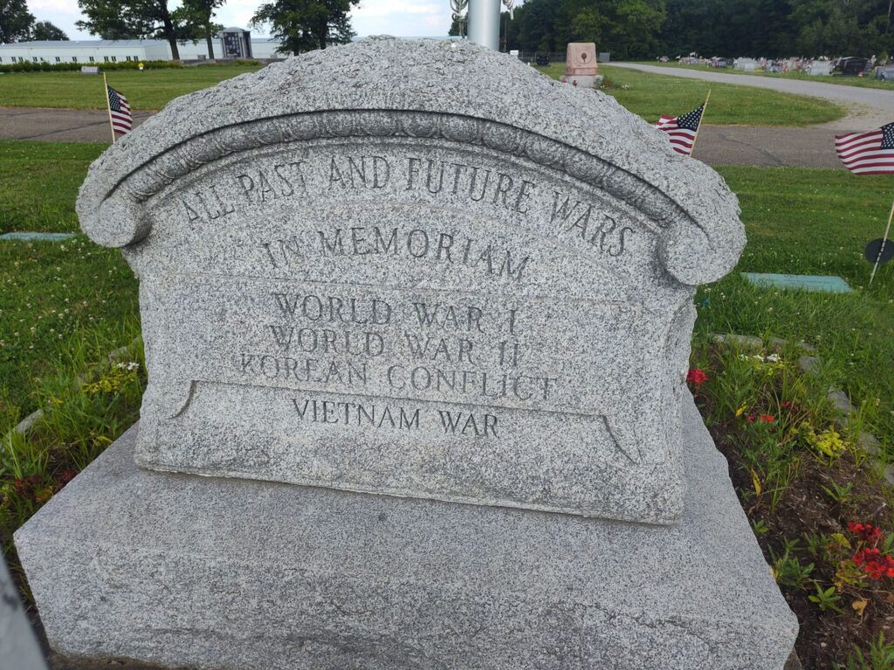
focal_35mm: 23
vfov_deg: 58.9
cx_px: 447
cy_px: 335
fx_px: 594
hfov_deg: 73.9
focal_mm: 5.56
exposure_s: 1/513
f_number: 1.8
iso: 100
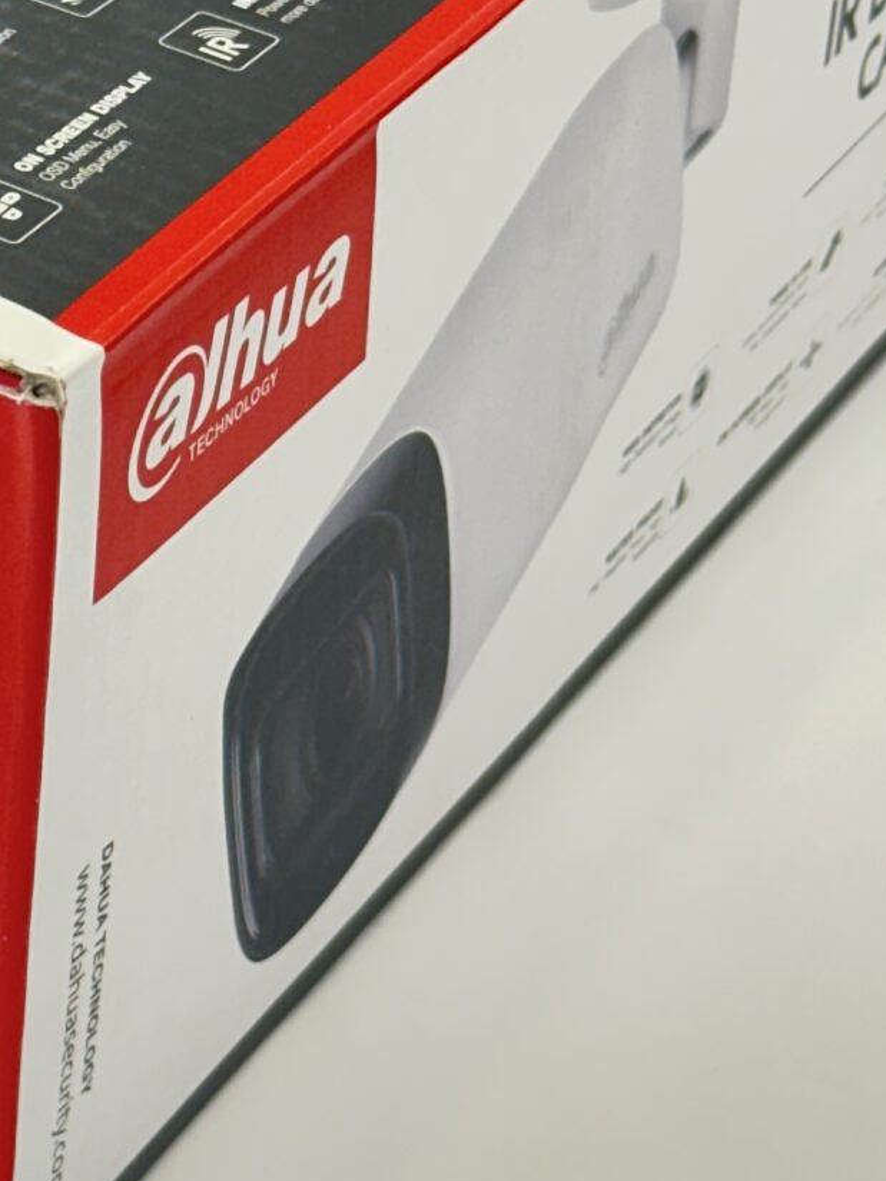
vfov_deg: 13.2
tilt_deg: -30.5
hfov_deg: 9.9
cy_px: 331
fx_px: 5084
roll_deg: -3.7
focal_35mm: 149
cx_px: -57
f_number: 1.78
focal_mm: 6.86
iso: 64
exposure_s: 1/100
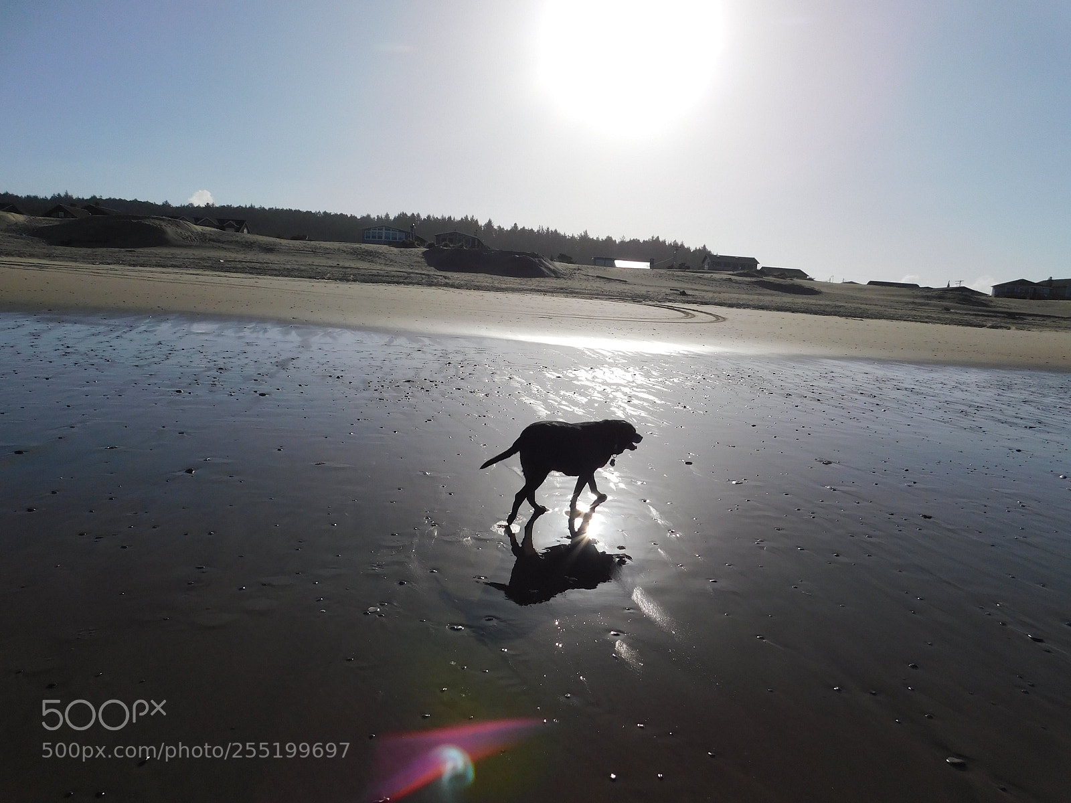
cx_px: 536
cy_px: 402
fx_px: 712
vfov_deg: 58.9
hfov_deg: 73.9
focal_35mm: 23
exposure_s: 1/1500
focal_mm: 4
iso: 125
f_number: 6
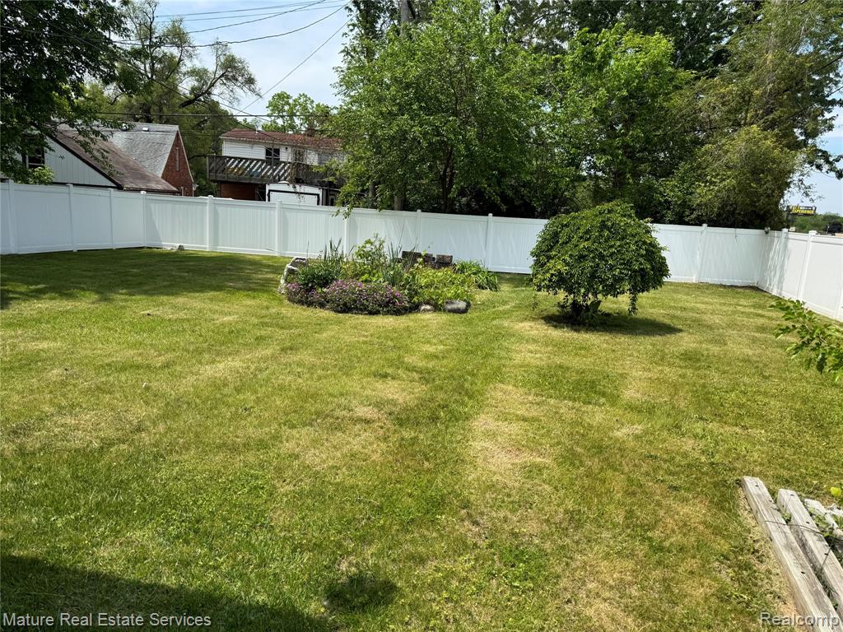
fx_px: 584
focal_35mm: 24
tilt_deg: -10.3
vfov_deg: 56.8
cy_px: 316
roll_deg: -4.3
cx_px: 422
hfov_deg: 71.6
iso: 80
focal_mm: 6.76
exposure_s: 1/2959
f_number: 1.78
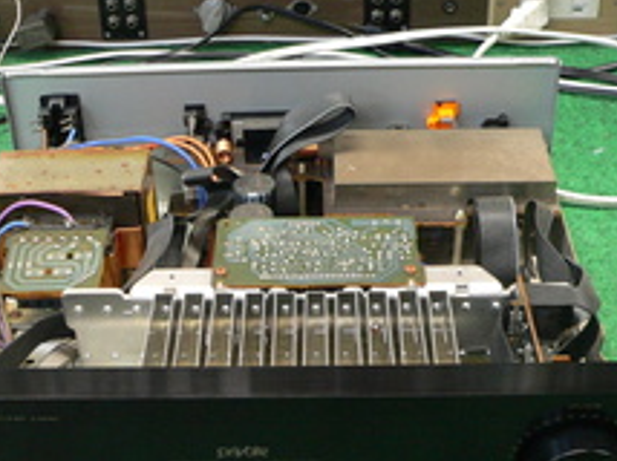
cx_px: 254
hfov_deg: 30.2
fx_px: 1139
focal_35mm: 64
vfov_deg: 22.8
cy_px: 301
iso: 200
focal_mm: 6
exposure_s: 1/10
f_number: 2.8
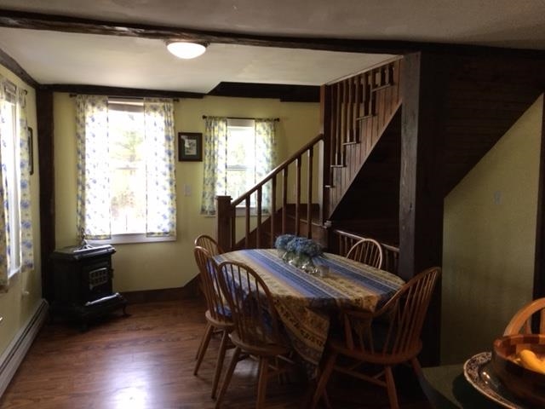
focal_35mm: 31
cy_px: 204
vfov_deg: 45.4
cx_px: 272
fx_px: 488
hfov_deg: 58.4
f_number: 2.4
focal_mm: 3.3
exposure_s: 1/30
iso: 40
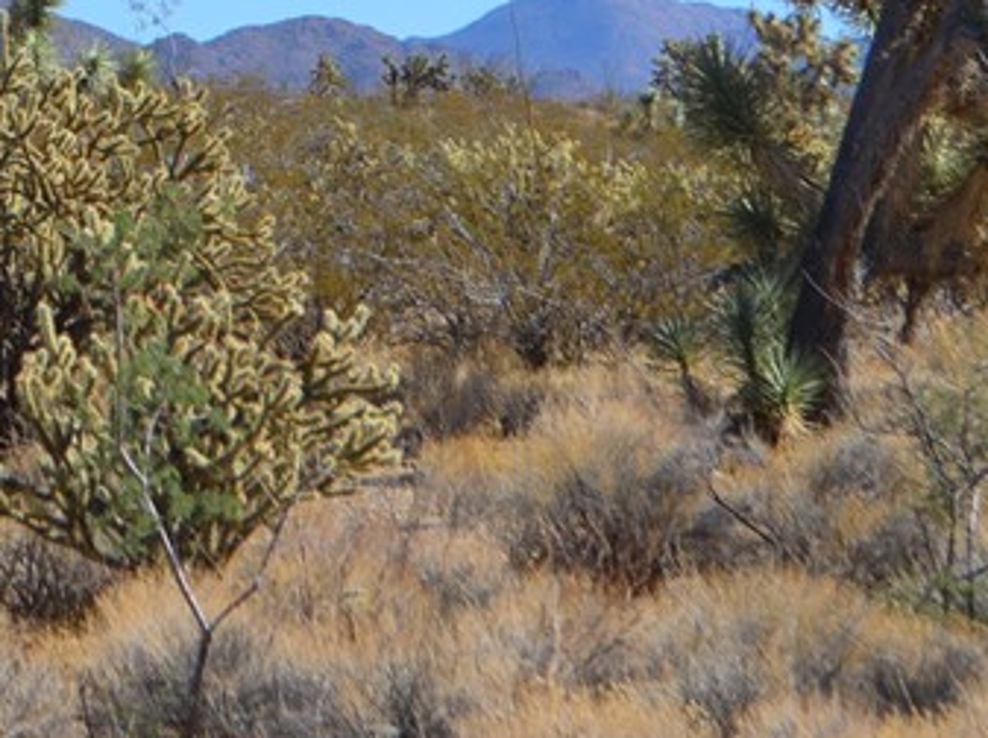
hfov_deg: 7.7
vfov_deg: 5.8
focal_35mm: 256
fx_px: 7286
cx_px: -308
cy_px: -275
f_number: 11
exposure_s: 1/400
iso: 200
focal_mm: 55
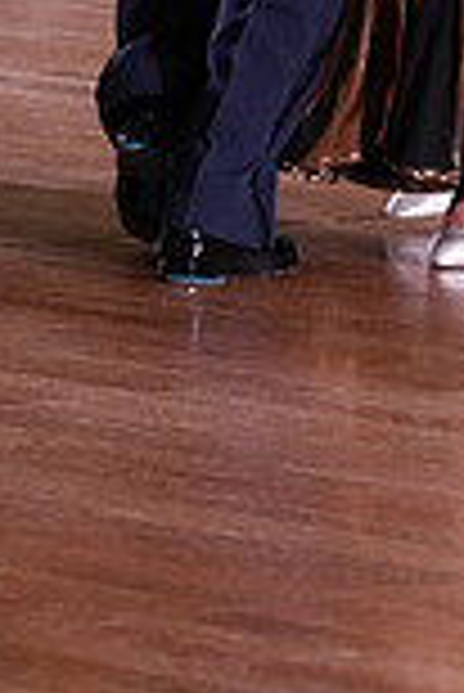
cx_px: 394
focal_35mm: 395
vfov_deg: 5.1
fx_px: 7619
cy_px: -513
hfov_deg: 3.5
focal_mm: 105
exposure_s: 1/320
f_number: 5.6
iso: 5000
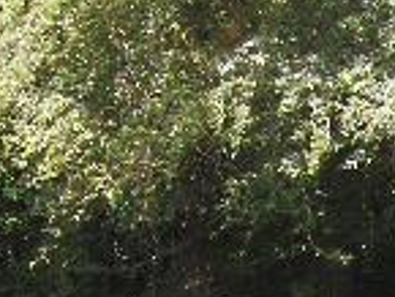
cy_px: 638
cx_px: 493
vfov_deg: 9.0
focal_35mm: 154
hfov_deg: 12.5
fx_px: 1759
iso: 100
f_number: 3.5
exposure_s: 1/417
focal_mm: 7.5
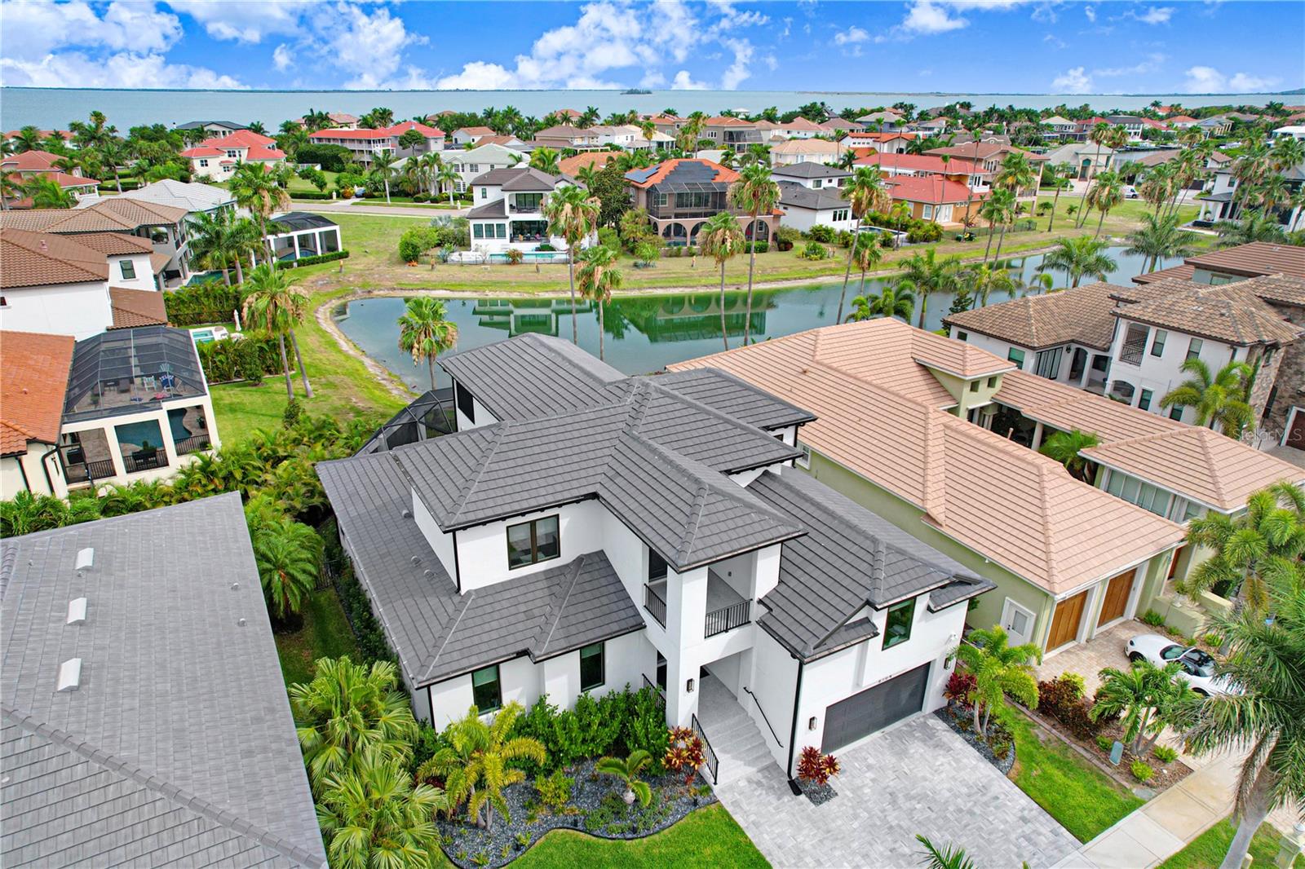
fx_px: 797
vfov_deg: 57.2
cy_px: 434
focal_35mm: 22
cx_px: 652
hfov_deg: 78.6
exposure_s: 1/2500
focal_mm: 8.38
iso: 200
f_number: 2.8
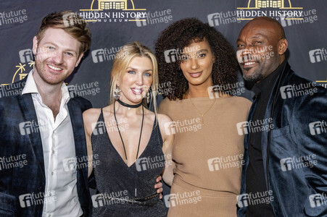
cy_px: 108
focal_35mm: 46
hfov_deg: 42.8
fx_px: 418
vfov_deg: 29.2
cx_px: 164
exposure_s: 1/200
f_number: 5.6
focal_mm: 46
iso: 800
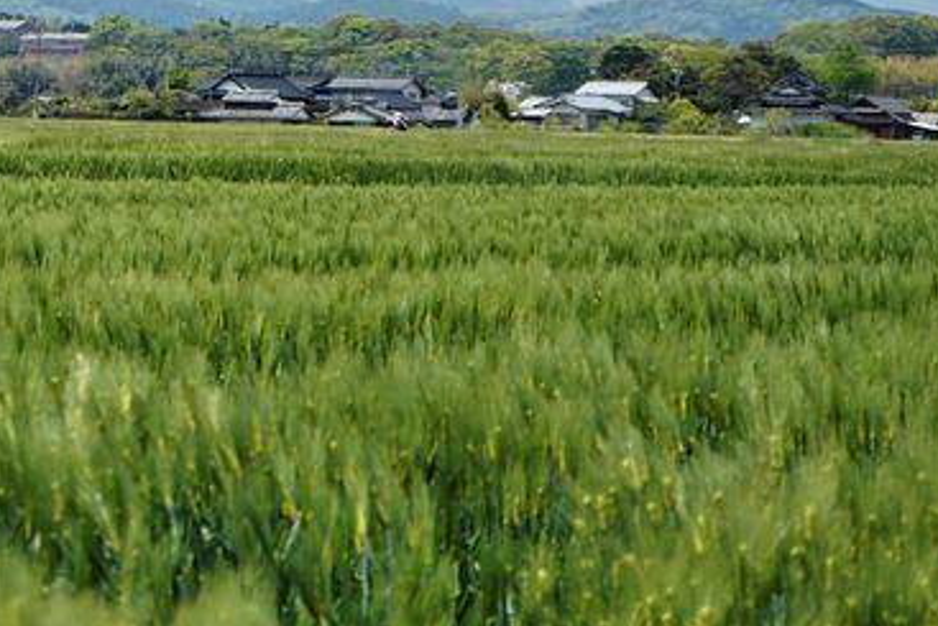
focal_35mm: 229
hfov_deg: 8.8
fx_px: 5969
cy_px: 158
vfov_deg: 6.0
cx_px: -481
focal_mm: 70
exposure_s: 1/320
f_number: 7.1
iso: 100
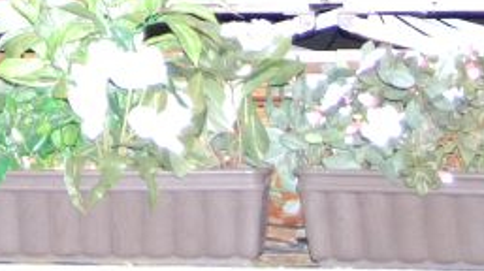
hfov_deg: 9.5
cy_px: -345
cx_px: -326
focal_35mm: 219
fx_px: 2809
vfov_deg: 5.4
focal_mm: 35
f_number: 4.8
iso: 1600
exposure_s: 1/60
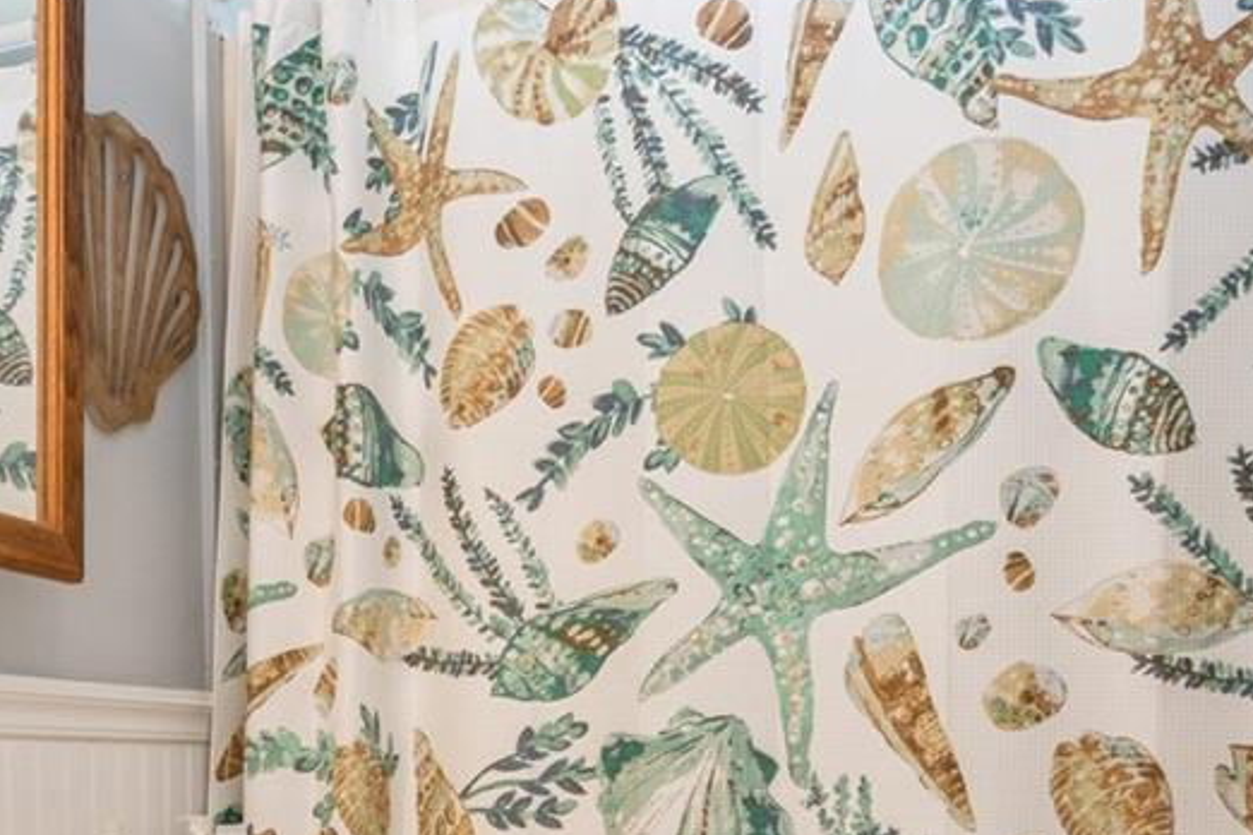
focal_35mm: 46
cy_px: 782
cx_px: 266
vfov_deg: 27.9
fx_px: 1601
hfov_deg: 41.1
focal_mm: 10
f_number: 8
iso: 200
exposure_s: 1/6
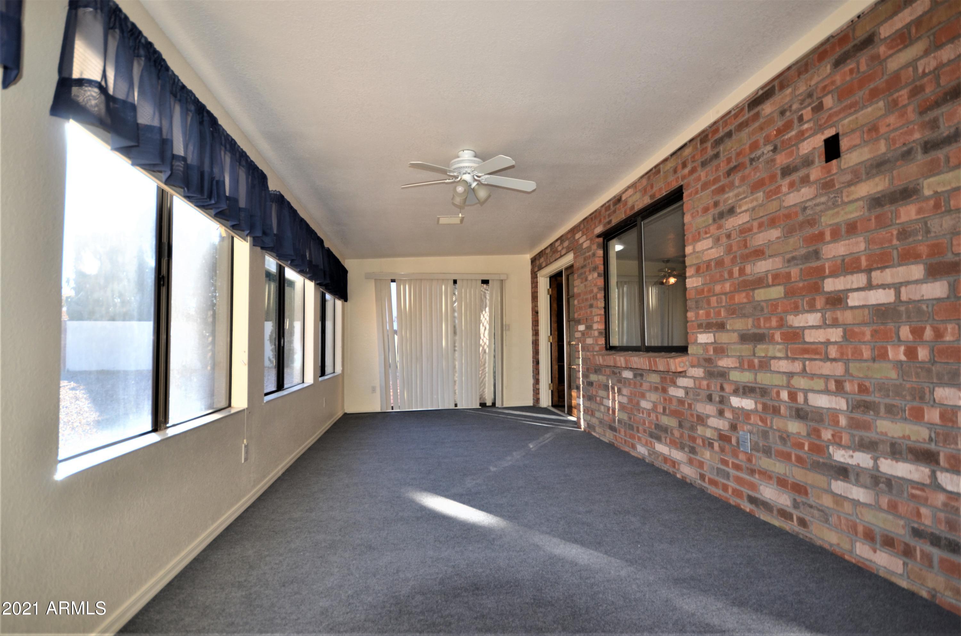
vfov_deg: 77.1
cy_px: 318
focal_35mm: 15
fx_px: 400
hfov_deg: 100.5
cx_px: 480
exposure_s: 1/160
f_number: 4
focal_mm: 10
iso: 200
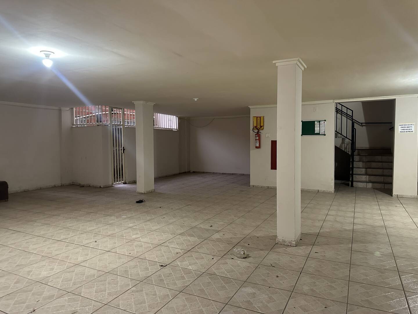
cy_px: 157
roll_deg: -0.9
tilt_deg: -3.5
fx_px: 290
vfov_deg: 56.8
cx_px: 209
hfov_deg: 71.6
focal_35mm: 24
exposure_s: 1/60
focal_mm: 6.86
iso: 640
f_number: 1.78
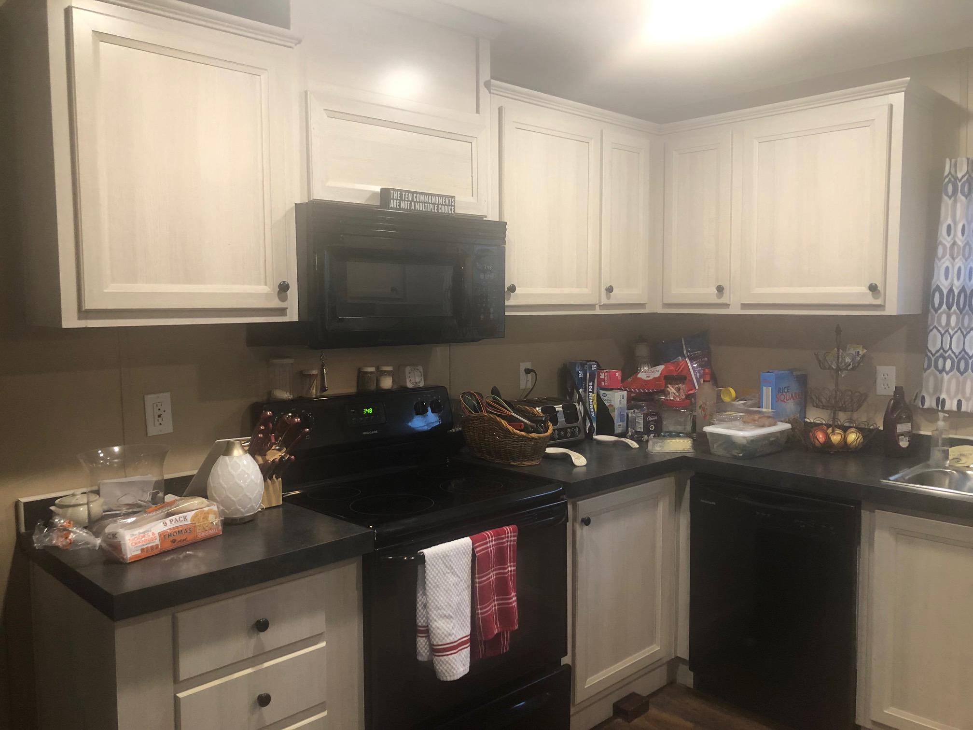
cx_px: 486
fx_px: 787
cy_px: 365
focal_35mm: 28
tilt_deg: -2.5
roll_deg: +0.8
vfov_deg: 49.7
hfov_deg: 63.4
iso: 50
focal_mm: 3.99
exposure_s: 1/15
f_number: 1.8
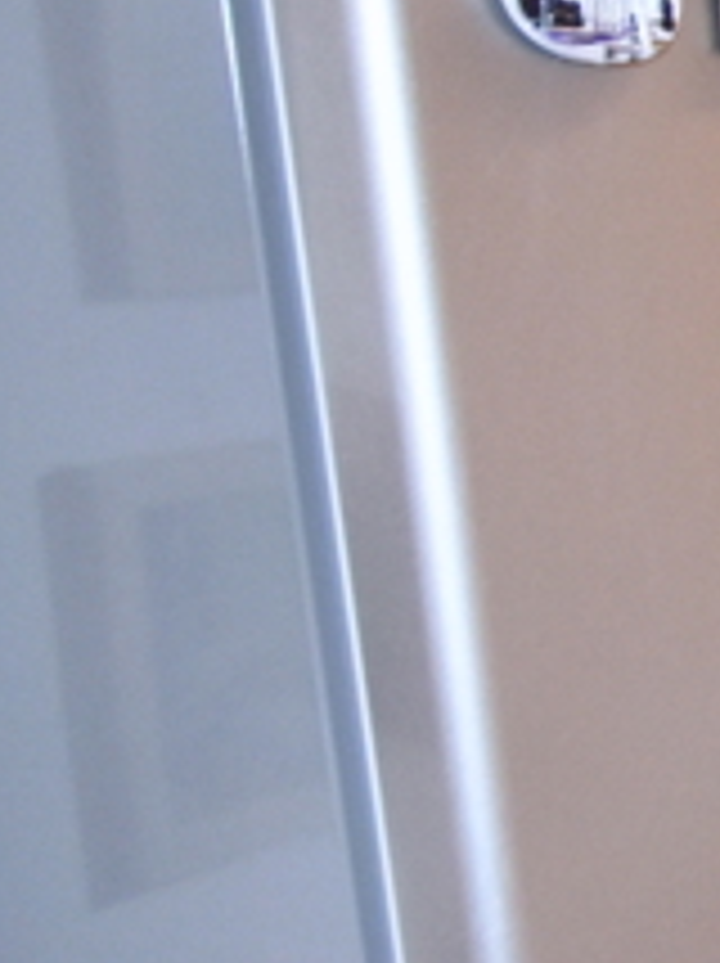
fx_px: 2251
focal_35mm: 81
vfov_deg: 24.1
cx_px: 1908
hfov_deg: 12.5
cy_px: 580
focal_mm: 10
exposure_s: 1/60
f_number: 4.5
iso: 360
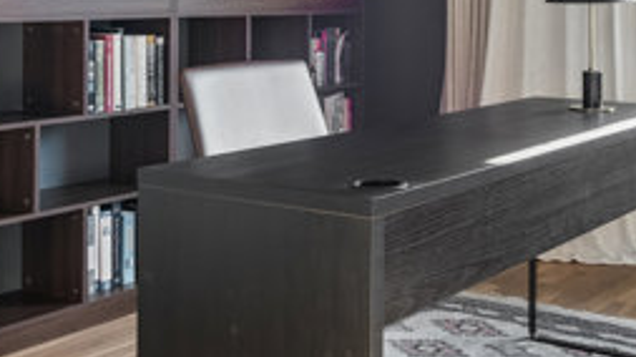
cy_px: -6
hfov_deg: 37.5
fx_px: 893
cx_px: 525
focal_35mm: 53
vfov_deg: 21.7
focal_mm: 16
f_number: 4
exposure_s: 1/100
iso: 400
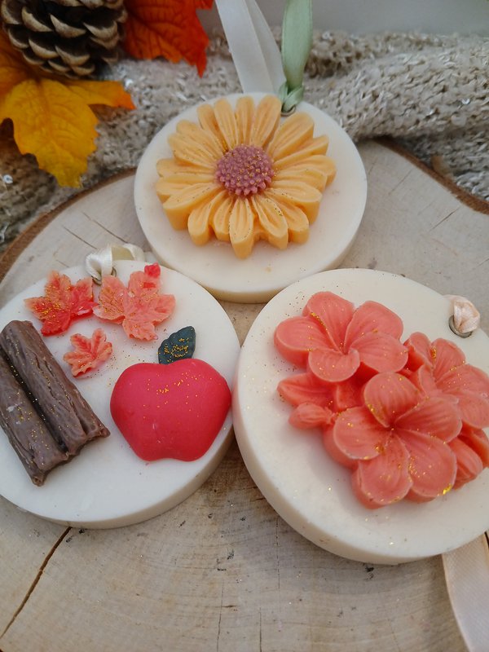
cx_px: 244
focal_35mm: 26
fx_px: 490
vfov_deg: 67.3
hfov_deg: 53.1
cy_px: 326
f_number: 1.8
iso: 125
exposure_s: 1/50
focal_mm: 3.98
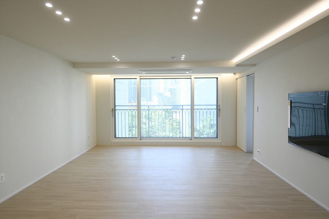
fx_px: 183
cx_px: 164
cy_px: 110
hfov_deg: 84.0
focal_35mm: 20
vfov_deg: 61.9
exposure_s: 1/200
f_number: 4
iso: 800
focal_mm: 20
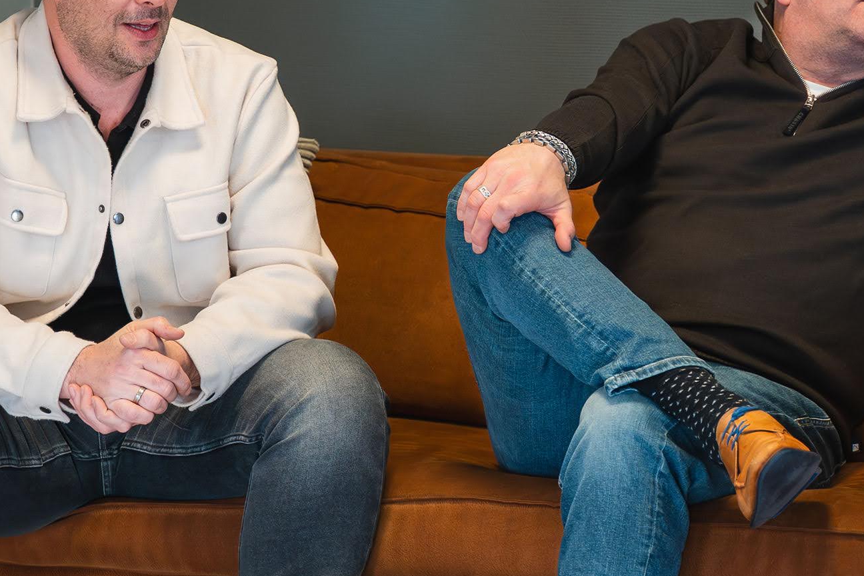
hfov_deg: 12.7
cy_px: 131
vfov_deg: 8.5
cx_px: 505
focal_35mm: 162
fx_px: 3888
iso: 1000
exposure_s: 1/500
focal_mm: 55.1
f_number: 2.8
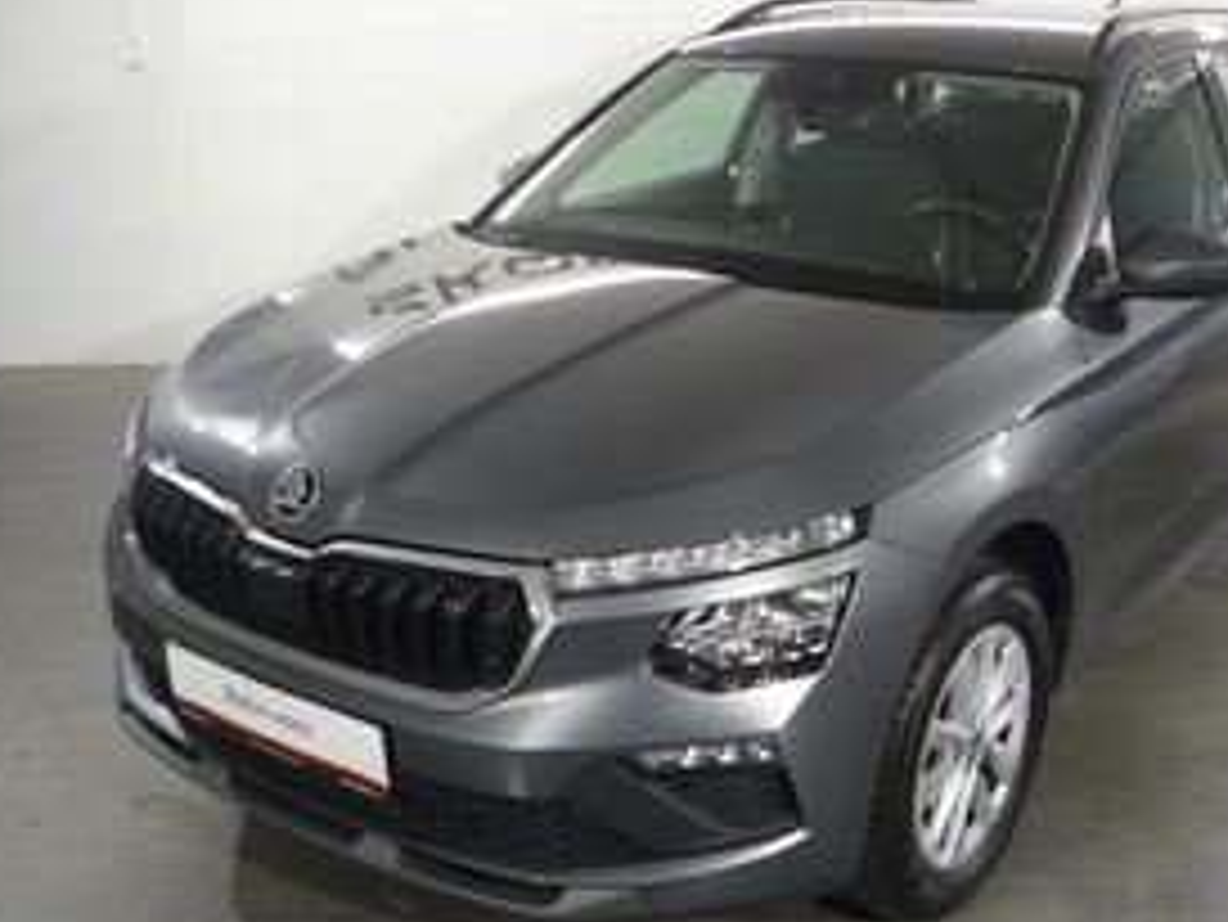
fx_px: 1562
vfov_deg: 32.9
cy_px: 423
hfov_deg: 42.6
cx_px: 760
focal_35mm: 44
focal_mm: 5.2
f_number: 3.3
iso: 250
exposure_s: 1/30
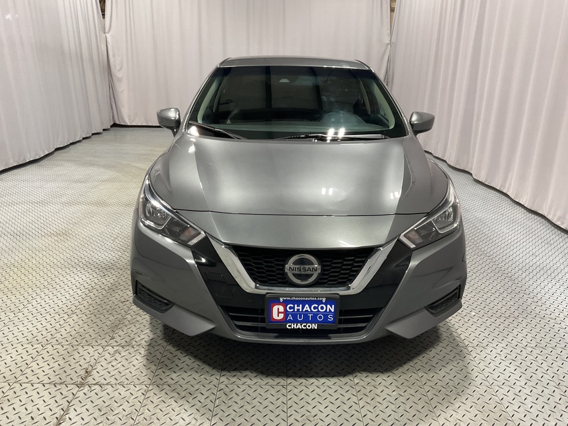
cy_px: 213
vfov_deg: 48.2
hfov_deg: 61.7
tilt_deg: -16.6
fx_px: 476
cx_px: 284
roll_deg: -2.4
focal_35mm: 29
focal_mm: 3
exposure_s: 1/60
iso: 64
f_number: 1.8
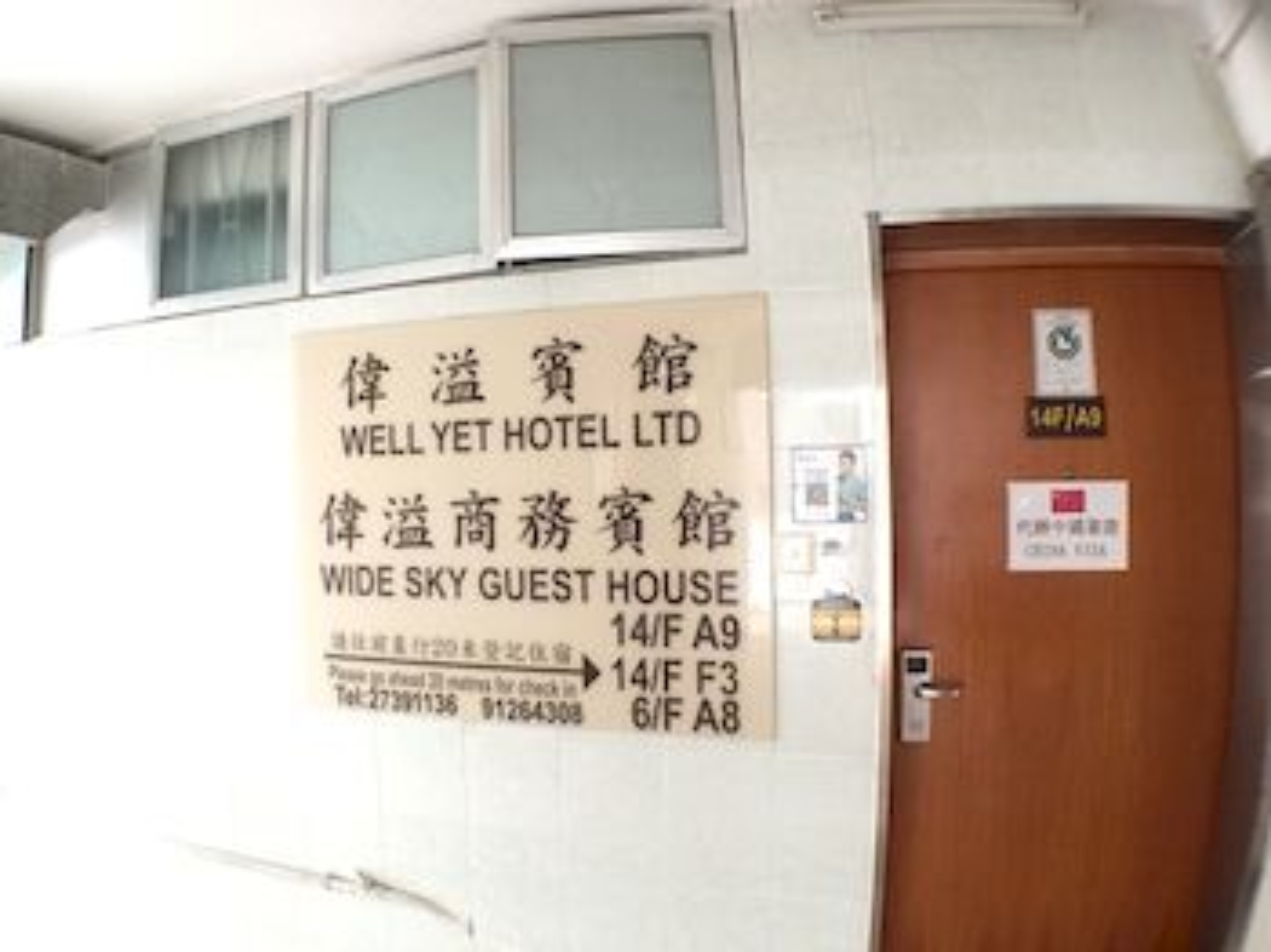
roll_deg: +0.4
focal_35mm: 29
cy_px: 476
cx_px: 636
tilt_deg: -0.4
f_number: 2.2
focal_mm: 4.15
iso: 80
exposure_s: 1/15
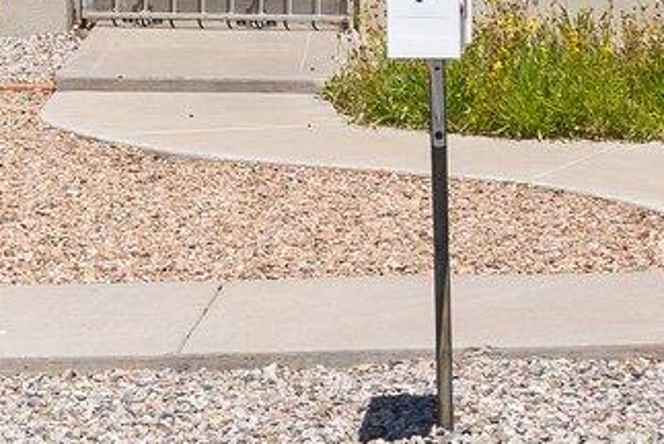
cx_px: 374
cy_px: -186
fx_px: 3508
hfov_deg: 10.8
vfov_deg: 7.1
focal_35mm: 190
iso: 250
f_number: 9
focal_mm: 30
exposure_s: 1/640
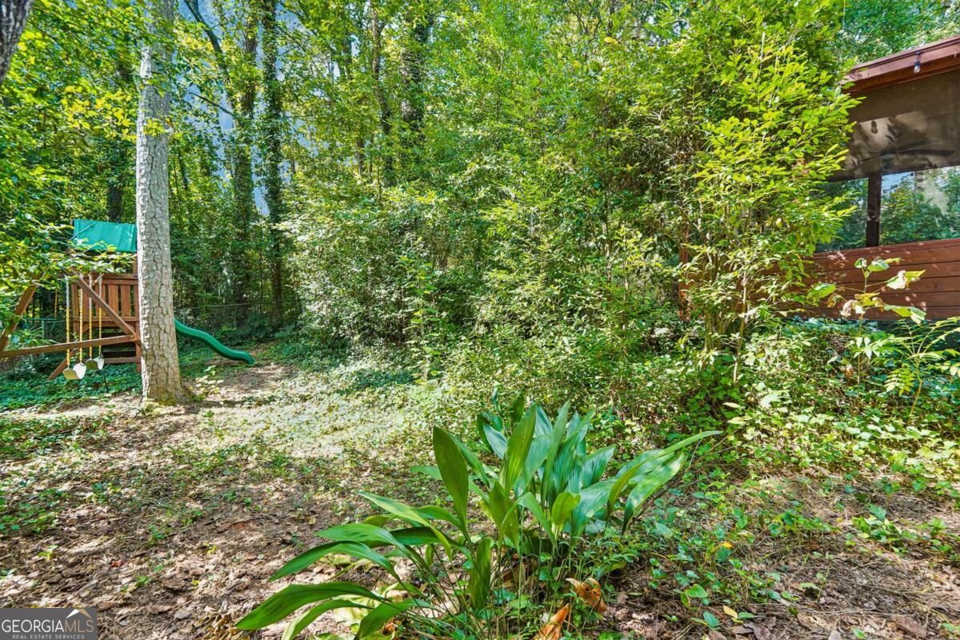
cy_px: 320
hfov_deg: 96.7
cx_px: 480
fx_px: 427
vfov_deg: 73.7
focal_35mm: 16
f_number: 8
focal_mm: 16
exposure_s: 1/30
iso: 400
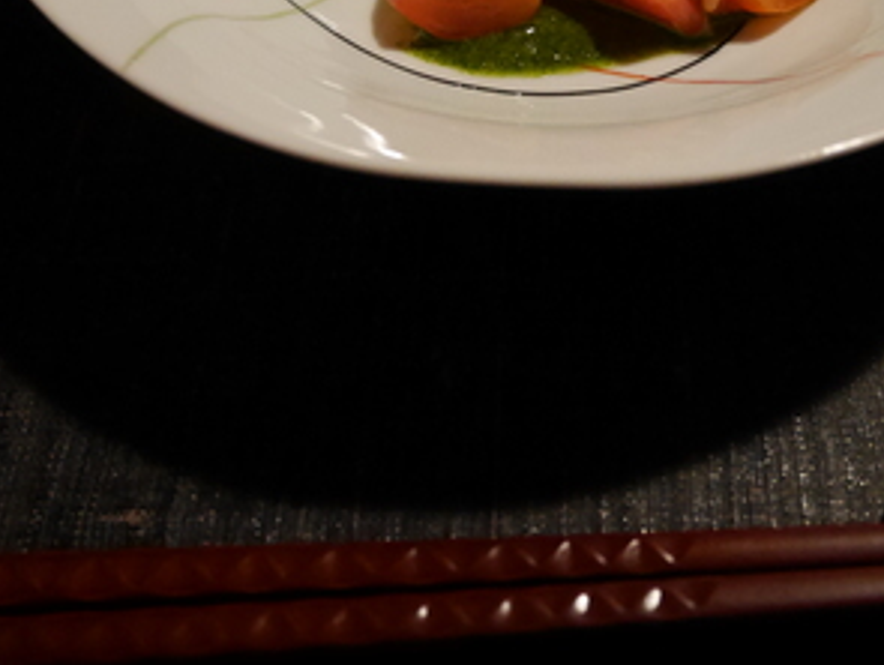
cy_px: 7
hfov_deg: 33.5
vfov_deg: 24.6
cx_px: 569
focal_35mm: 57
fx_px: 1457
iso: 3200
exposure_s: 1/60
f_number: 3.6
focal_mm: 14
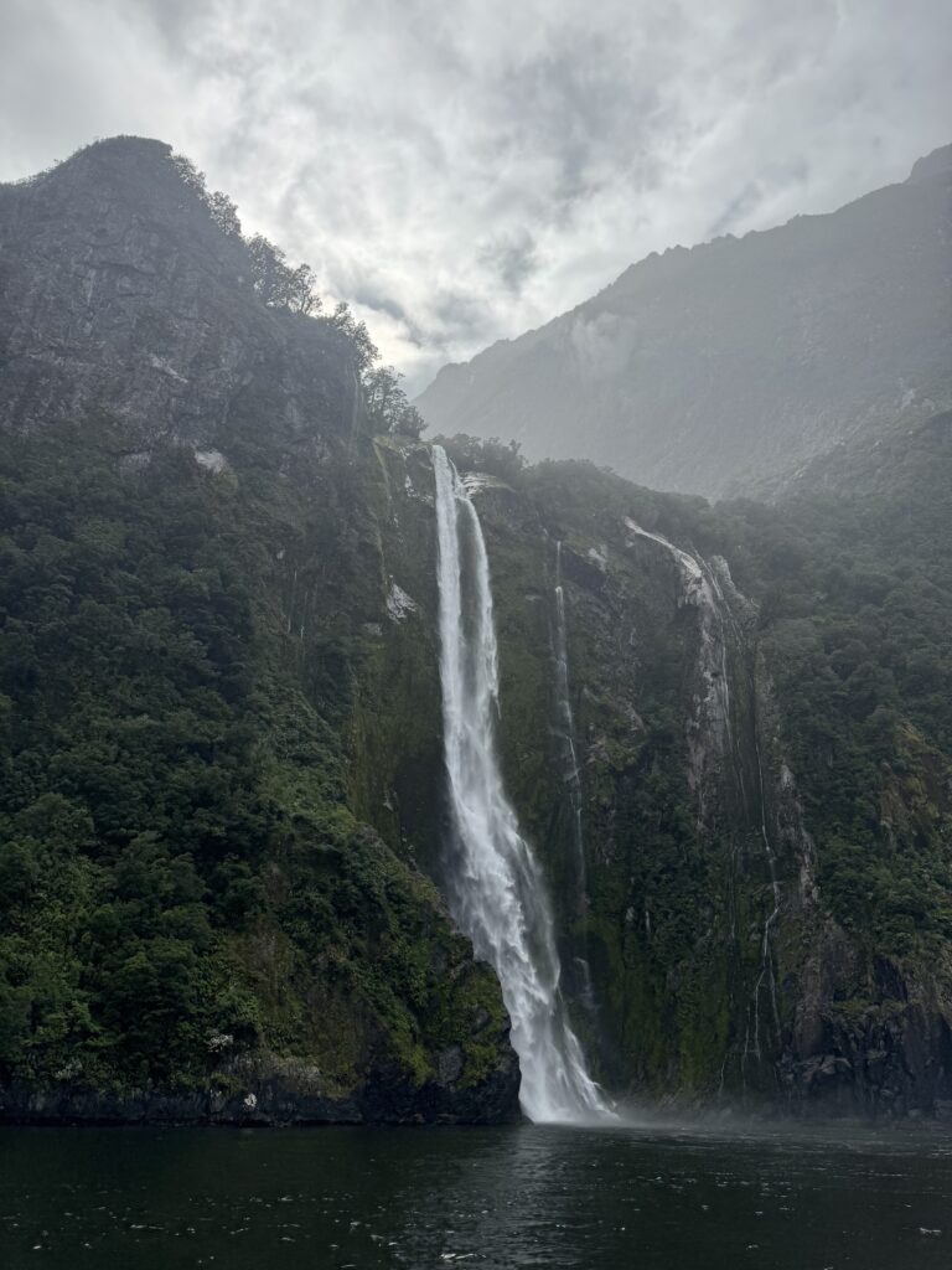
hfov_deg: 56.8
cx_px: 476
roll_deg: -1.4
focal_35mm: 24
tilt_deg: +27.8
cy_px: 635
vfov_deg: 71.6
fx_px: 880
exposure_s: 1/7937
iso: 80
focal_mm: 6.76
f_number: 1.78
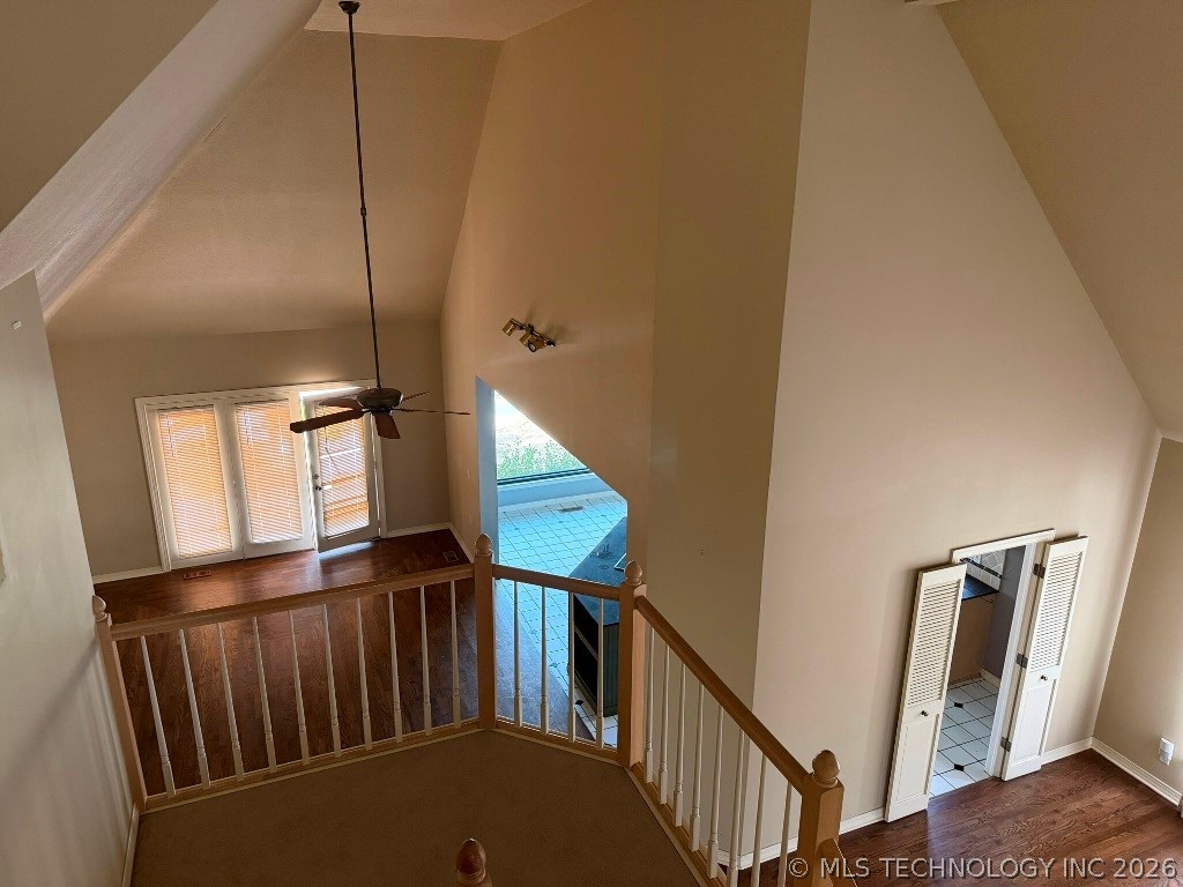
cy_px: 444
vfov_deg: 56.8
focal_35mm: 24
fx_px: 820
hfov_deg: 71.6
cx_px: 592
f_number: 1.78
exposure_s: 1/60
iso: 320
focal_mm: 6.76
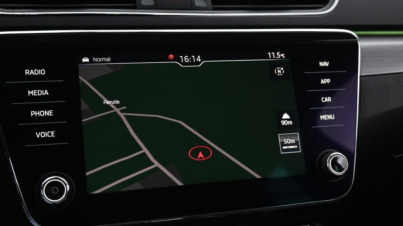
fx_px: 463
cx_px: 187
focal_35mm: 43
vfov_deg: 27.5
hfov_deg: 47.0
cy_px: 130
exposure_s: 1/30
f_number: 4
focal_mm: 21.5
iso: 1400
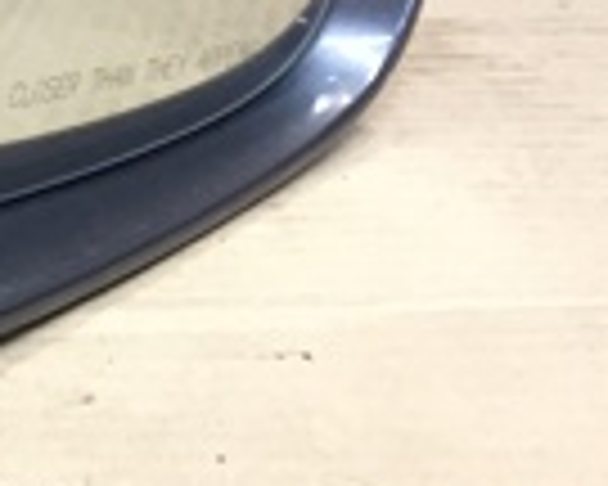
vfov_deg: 11.3
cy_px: -104
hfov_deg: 12.0
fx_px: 2411
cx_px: -775
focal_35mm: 134
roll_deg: +0.2
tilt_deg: -23.2
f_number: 2.2
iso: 125
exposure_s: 1/33
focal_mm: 4.15
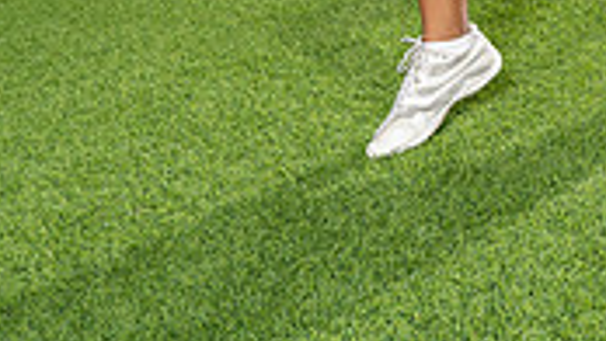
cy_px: -418
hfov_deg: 22.8
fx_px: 1479
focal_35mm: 92
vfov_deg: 11.4
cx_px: 498
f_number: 4.5
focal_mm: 34
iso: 640
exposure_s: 1/250
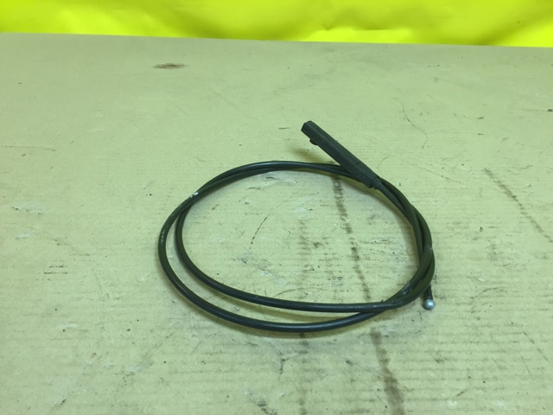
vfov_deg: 48.2
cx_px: 276
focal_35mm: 29
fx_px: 463
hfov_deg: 61.7
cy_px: 208
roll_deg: -2.9
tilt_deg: -35.6
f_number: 2.2
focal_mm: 4.15
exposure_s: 1/33
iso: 50
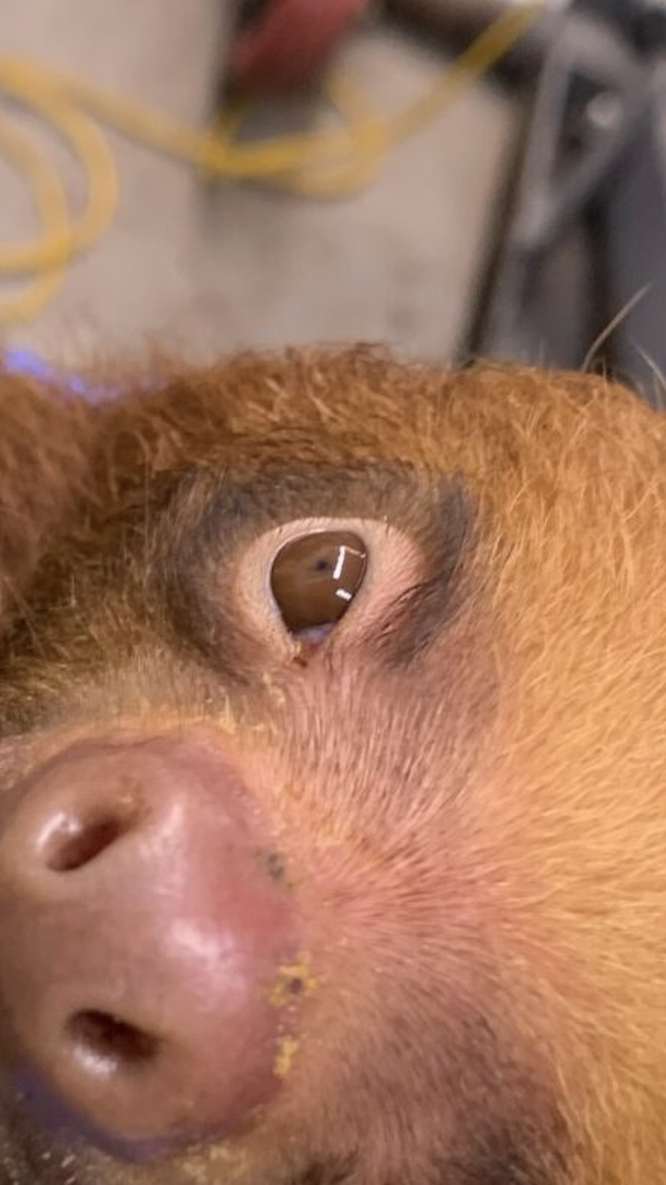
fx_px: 2323
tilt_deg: -57.1
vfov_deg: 28.3
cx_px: -88
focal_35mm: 74
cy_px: 828
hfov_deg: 15.8
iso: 100
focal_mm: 4.25
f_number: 1.8
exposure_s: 1/60
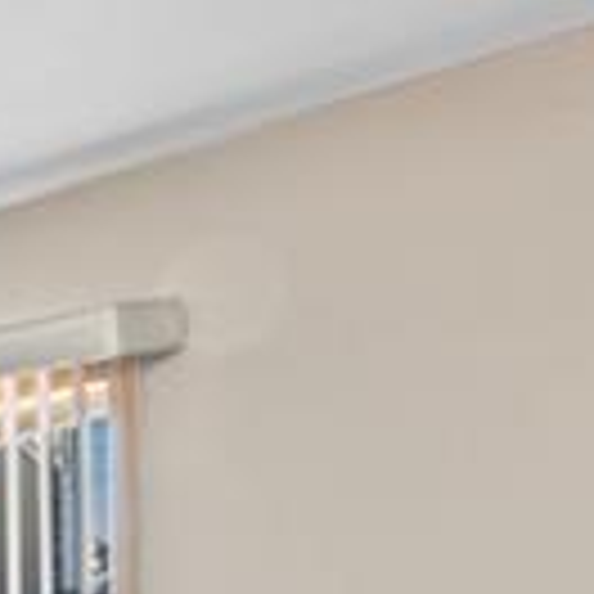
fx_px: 1786
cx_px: -639
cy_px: 738
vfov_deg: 17.8
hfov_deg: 14.9
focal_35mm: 92
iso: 320
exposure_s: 1/2
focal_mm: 14
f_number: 11
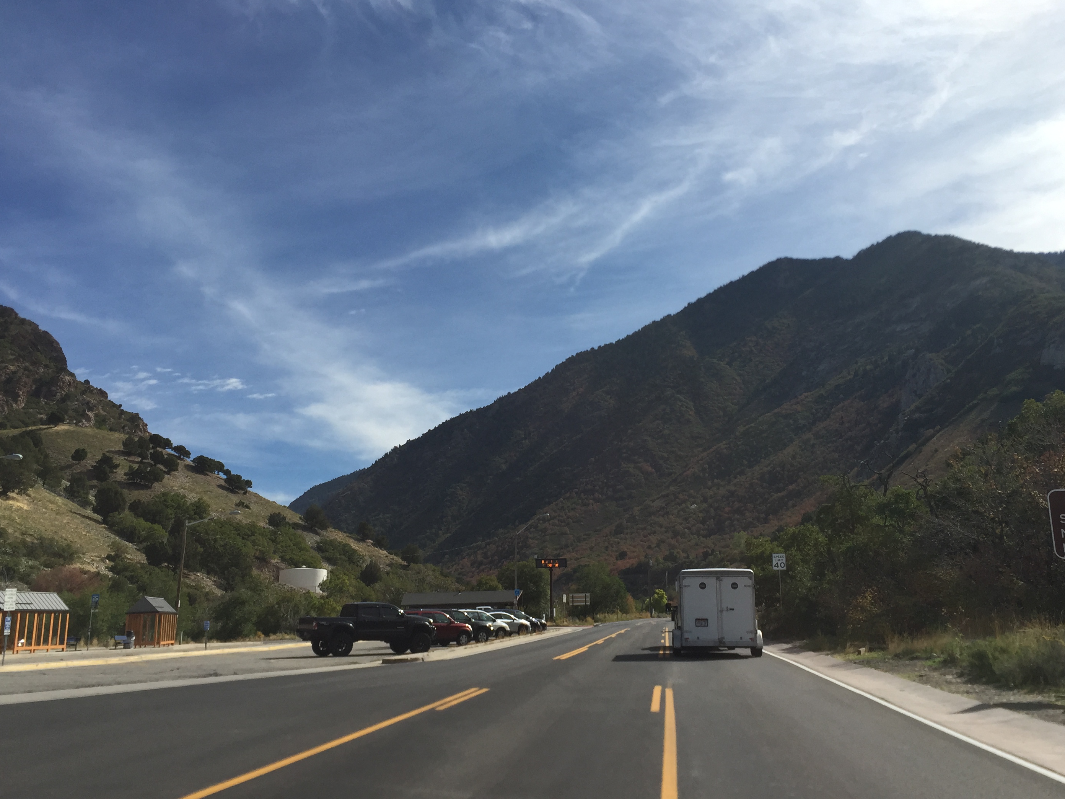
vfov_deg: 41.8
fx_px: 1046
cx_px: 515
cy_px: 385
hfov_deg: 53.9
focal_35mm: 34
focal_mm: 4.15
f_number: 2.2
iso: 32
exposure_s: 1/2825
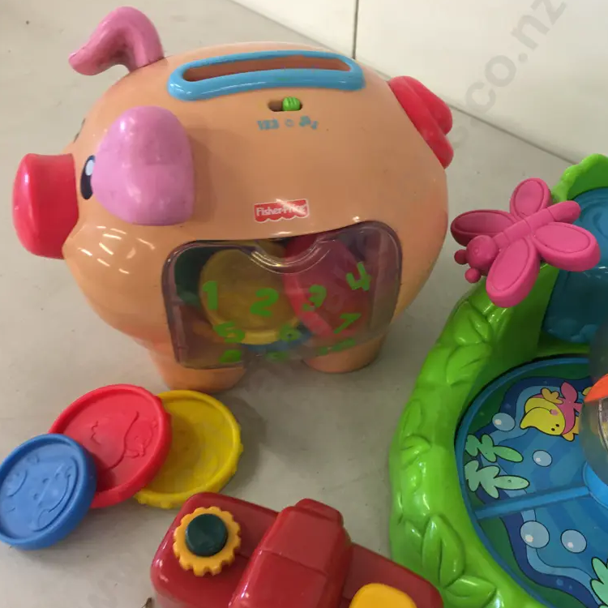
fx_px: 696
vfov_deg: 47.2
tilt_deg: -50.4
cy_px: 328
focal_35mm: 35
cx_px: 306
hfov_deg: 47.2
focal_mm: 4.15
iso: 50
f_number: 2.2
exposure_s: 1/17
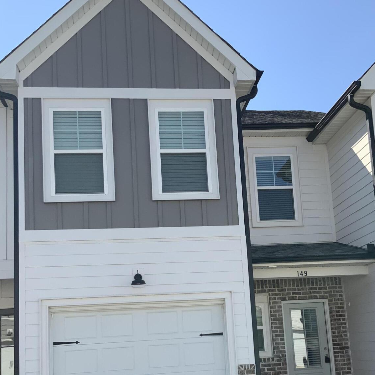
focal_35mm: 45
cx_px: 202
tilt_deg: +9.3
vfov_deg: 37.1
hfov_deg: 37.5
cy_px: 255
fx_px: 552
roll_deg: +4.2
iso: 16
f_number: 1.8
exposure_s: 1/1626
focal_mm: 3
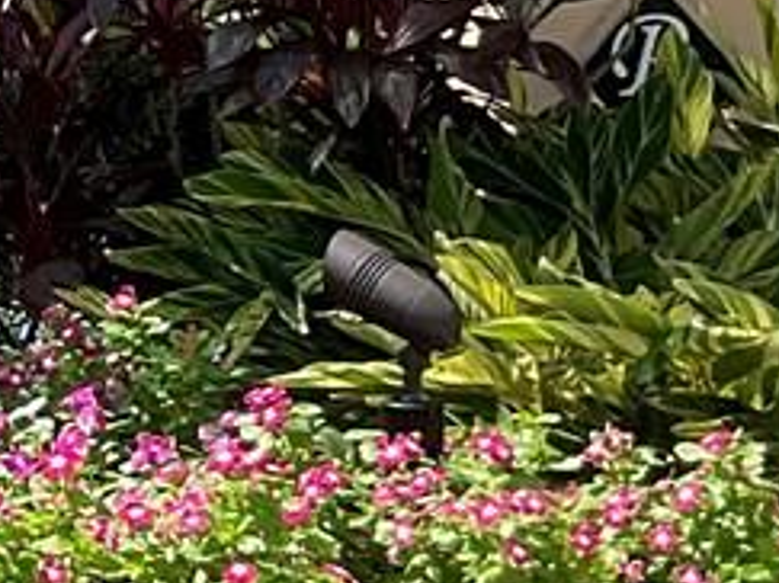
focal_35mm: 191
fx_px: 4296
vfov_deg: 7.7
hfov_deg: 9.4
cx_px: -1023
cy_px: -77
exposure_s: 1/728
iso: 16
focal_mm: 3
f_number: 1.8
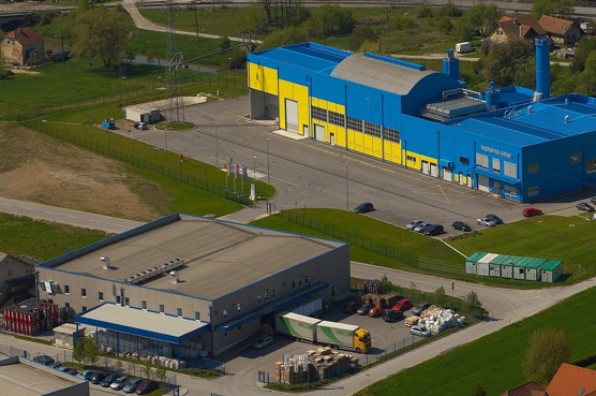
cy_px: 97
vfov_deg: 8.0
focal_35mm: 170
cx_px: 402
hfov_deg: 12.1
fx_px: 2810
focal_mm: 70
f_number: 6.3
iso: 160
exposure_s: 1/1000
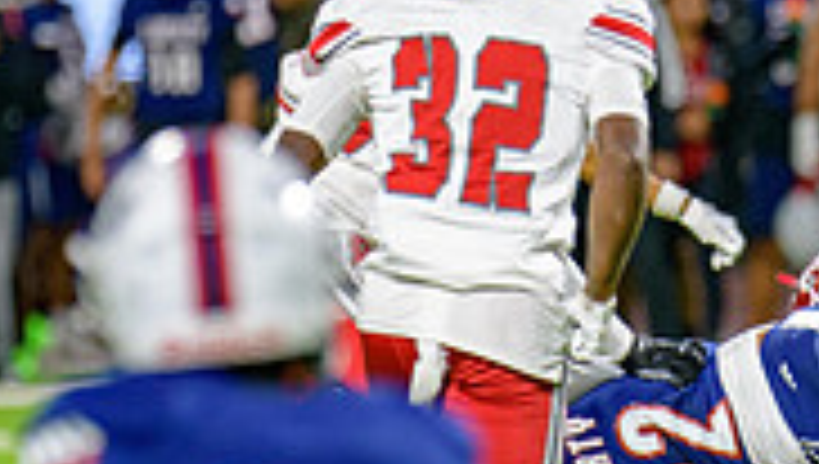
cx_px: 846
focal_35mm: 800
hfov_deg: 2.7
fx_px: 17399
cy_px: 273
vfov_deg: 1.5
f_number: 2.8
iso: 2000
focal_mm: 240
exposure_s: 1/250
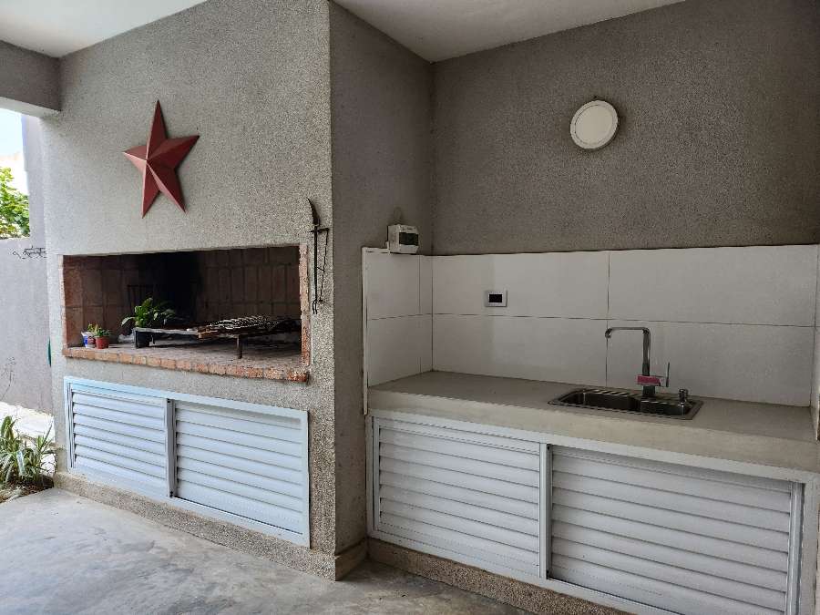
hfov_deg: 71.6
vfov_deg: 56.8
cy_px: 308
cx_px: 410
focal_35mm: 24
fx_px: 569
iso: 80
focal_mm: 5
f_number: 1.8
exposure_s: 1/180
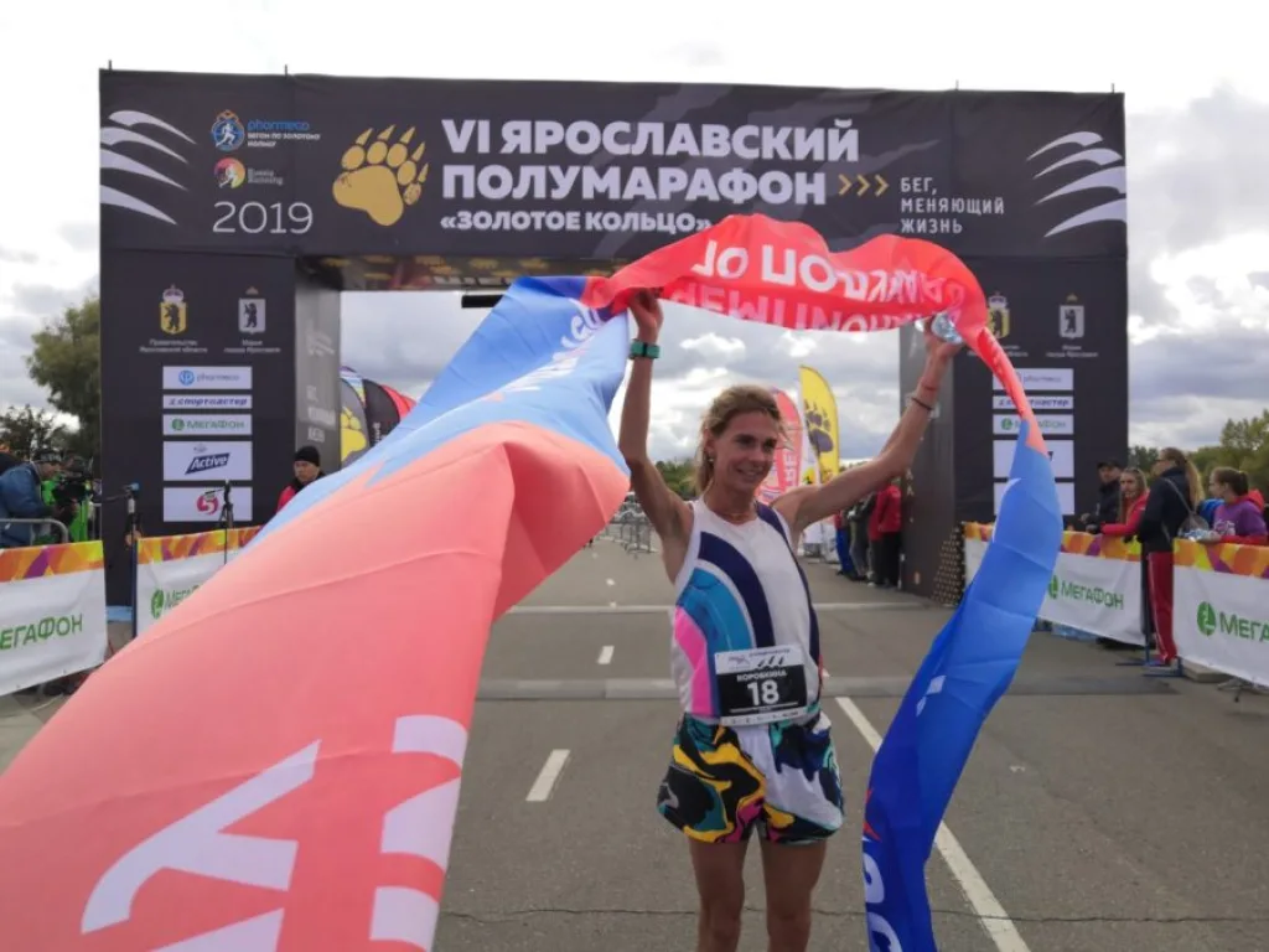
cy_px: 476
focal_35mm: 27
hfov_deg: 65.3
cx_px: 634
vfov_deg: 51.4
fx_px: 990
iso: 50
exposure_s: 1/966
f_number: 1.8
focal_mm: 3.95
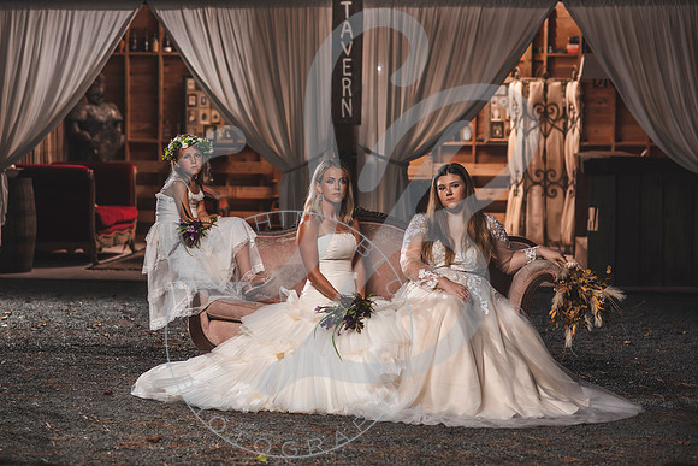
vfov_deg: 14.7
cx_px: 339
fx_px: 1802
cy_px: 216
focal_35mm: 93
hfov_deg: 21.9
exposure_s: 1/125
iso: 100
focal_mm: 85
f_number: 2.8
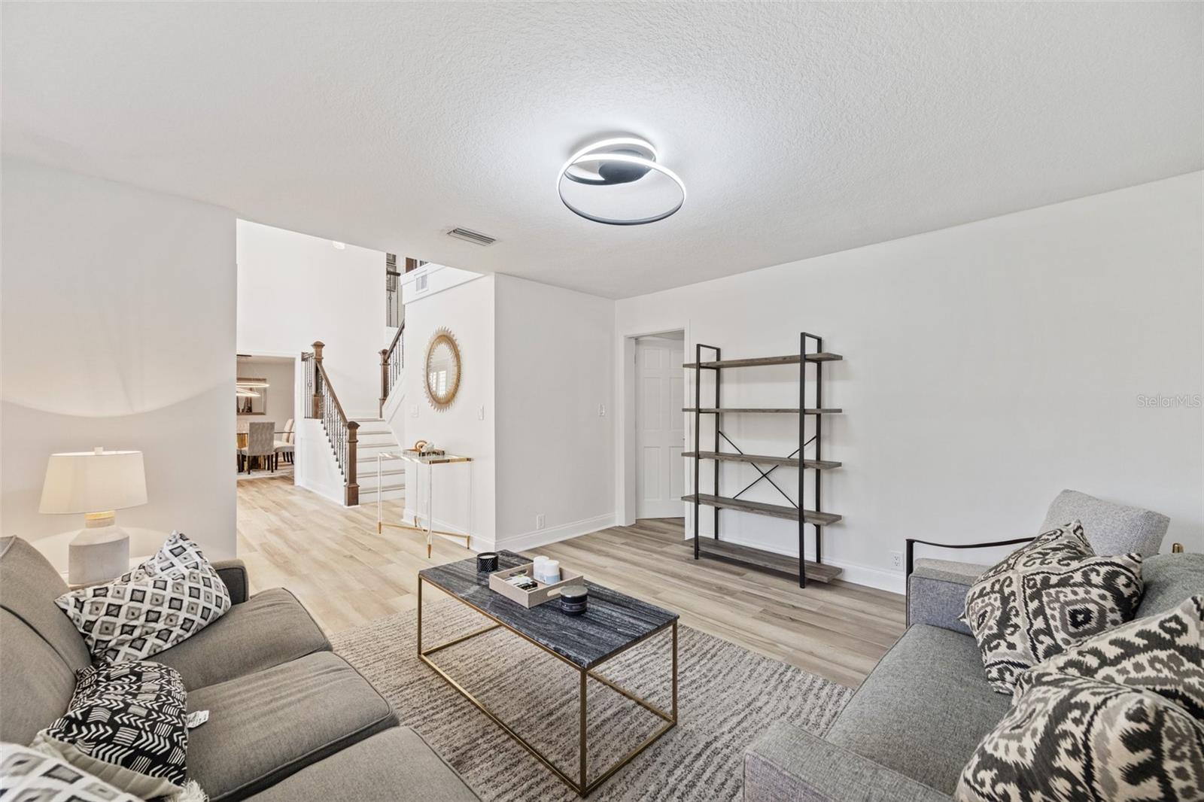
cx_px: 602
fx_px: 468
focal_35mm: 14
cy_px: 401
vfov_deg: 81.2
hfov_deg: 104.3
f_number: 7.1
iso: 160
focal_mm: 14
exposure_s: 1/6
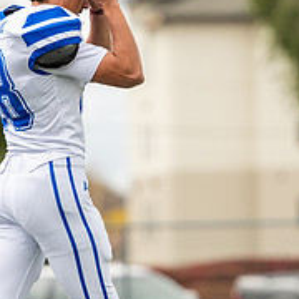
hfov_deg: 2.1
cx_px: 132
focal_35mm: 824
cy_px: 61
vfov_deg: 2.1
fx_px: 8052
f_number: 2.8
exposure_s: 1/1000
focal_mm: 200
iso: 125
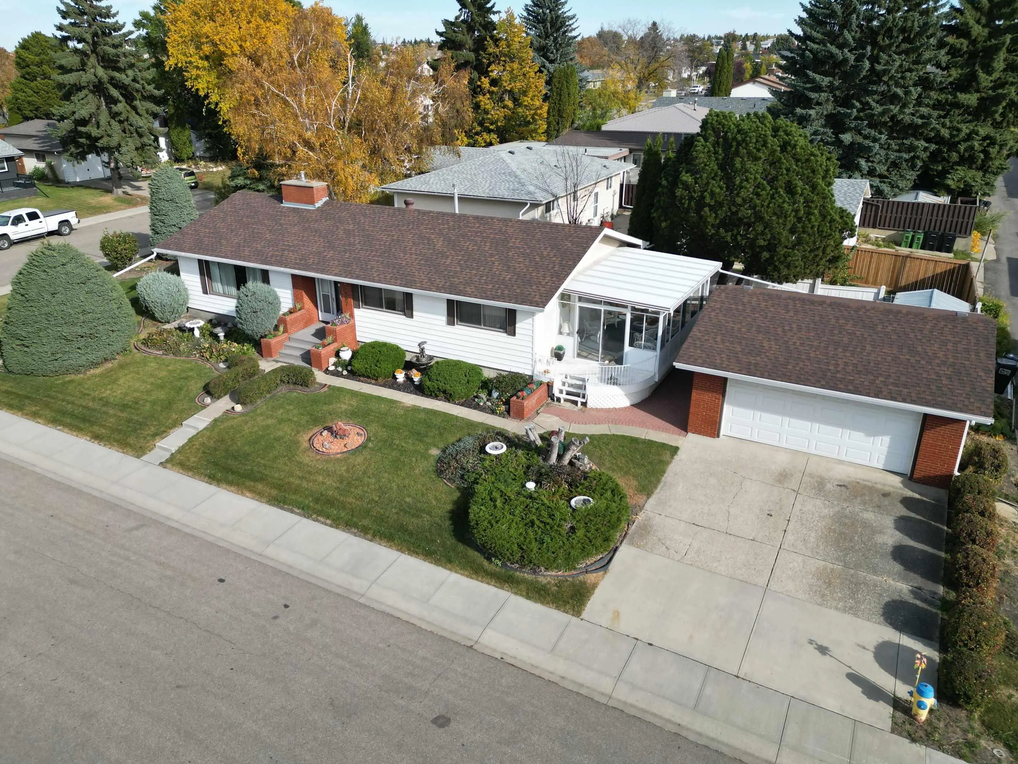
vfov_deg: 53.0
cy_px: 365
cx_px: 477
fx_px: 765
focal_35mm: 26
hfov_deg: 67.2
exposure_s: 1/2500
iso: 150
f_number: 1.7
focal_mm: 6.72
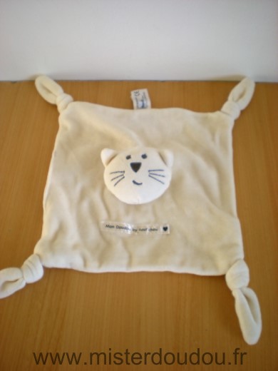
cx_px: 139
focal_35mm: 38
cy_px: 186
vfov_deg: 49.0
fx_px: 407
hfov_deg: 37.7
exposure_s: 1/70.8
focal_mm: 6.3
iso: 64
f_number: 3.1
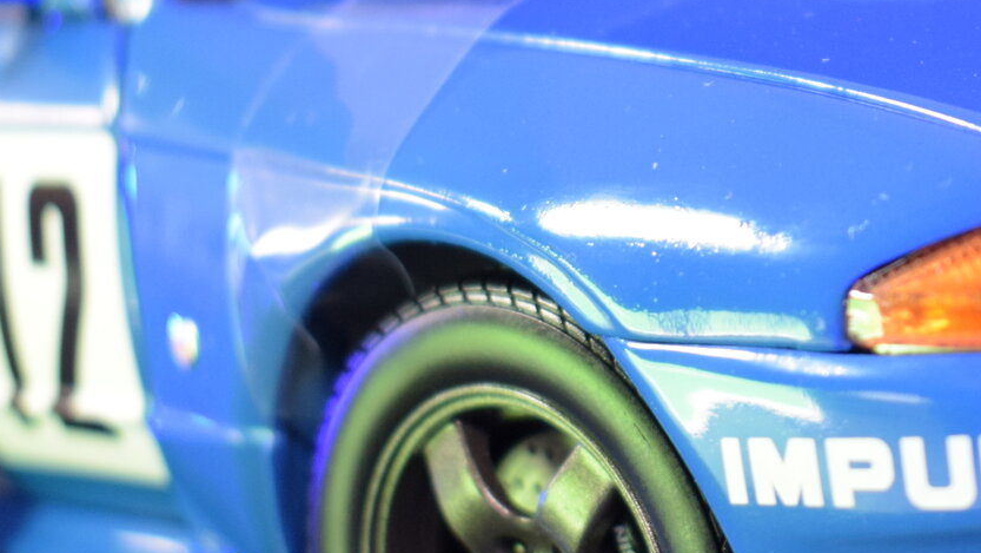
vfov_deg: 9.2
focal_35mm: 132
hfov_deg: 15.9
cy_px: 98
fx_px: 3434
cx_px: 1021
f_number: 4.2
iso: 800
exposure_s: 1/60
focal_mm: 28
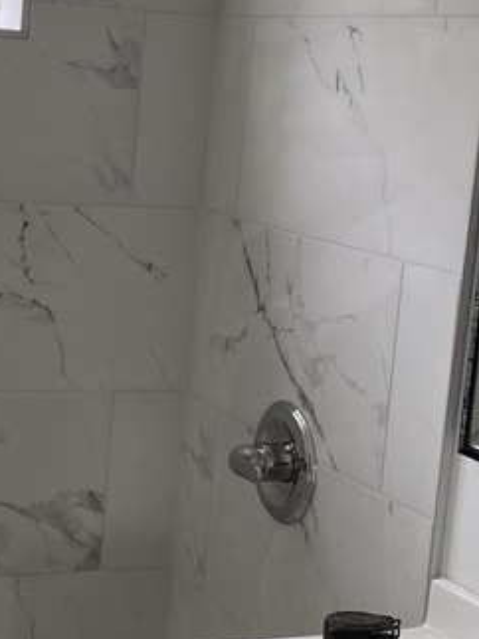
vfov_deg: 22.5
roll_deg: -2.8
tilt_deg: -9.9
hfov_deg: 16.7
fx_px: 1606
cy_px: 319
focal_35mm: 87
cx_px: 30
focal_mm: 4.25
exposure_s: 1/121
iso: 100
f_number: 1.8
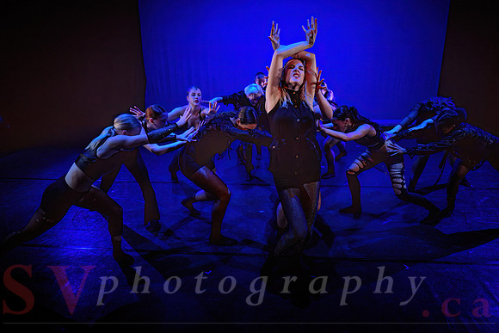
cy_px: 166
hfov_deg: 71.6
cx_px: 250
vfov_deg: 51.4
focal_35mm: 25
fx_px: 346
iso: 3200
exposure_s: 1/300
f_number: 2.8
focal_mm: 24
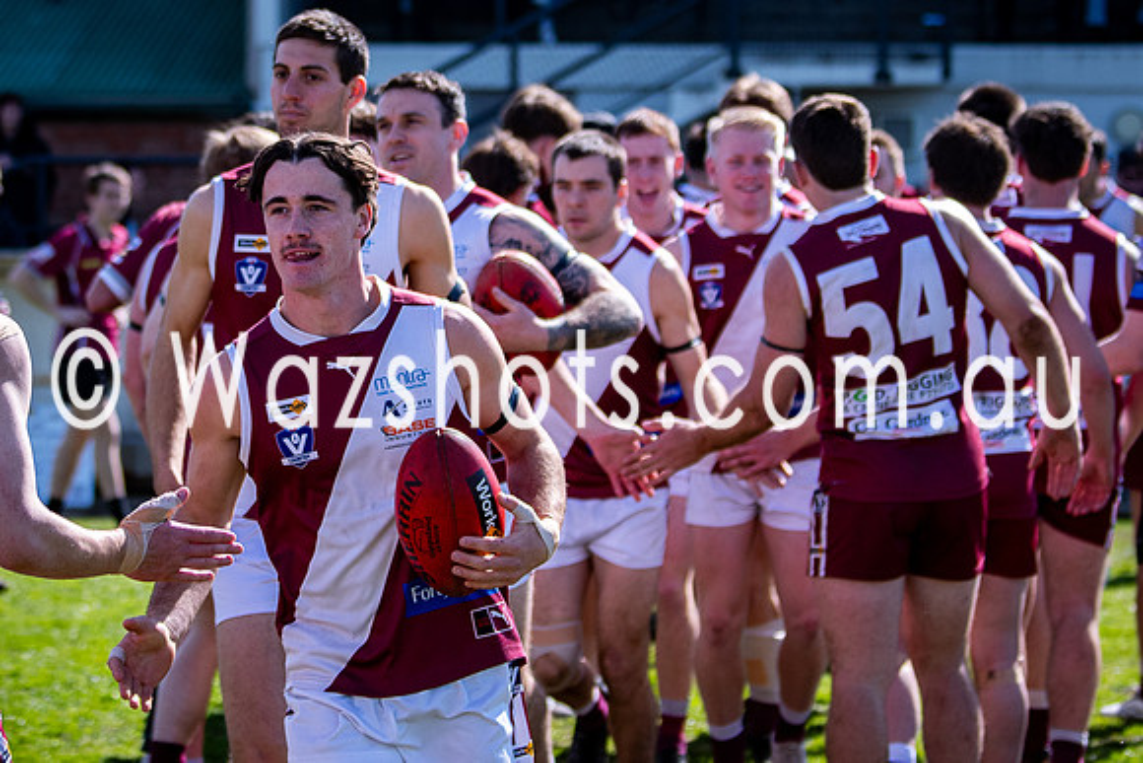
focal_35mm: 186
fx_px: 5891
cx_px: 304
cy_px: 194
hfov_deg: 11.1
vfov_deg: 7.4
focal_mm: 70
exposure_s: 1/3200
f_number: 2.8
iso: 220
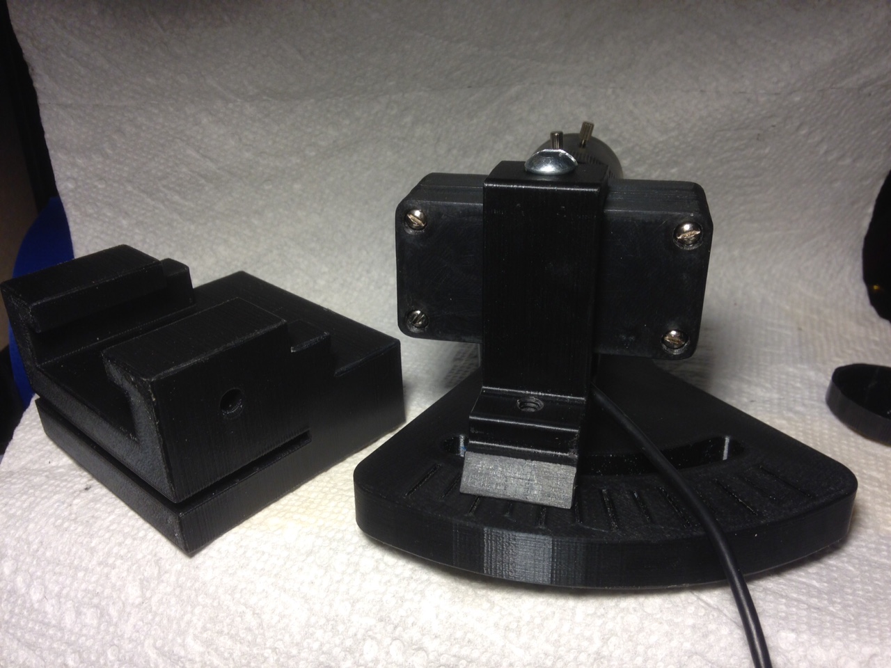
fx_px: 849
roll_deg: +1.4
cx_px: 446
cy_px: 334
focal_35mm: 33
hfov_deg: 55.4
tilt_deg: -24.7
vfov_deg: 42.9
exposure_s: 1/40
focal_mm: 4.12
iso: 50
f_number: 2.4
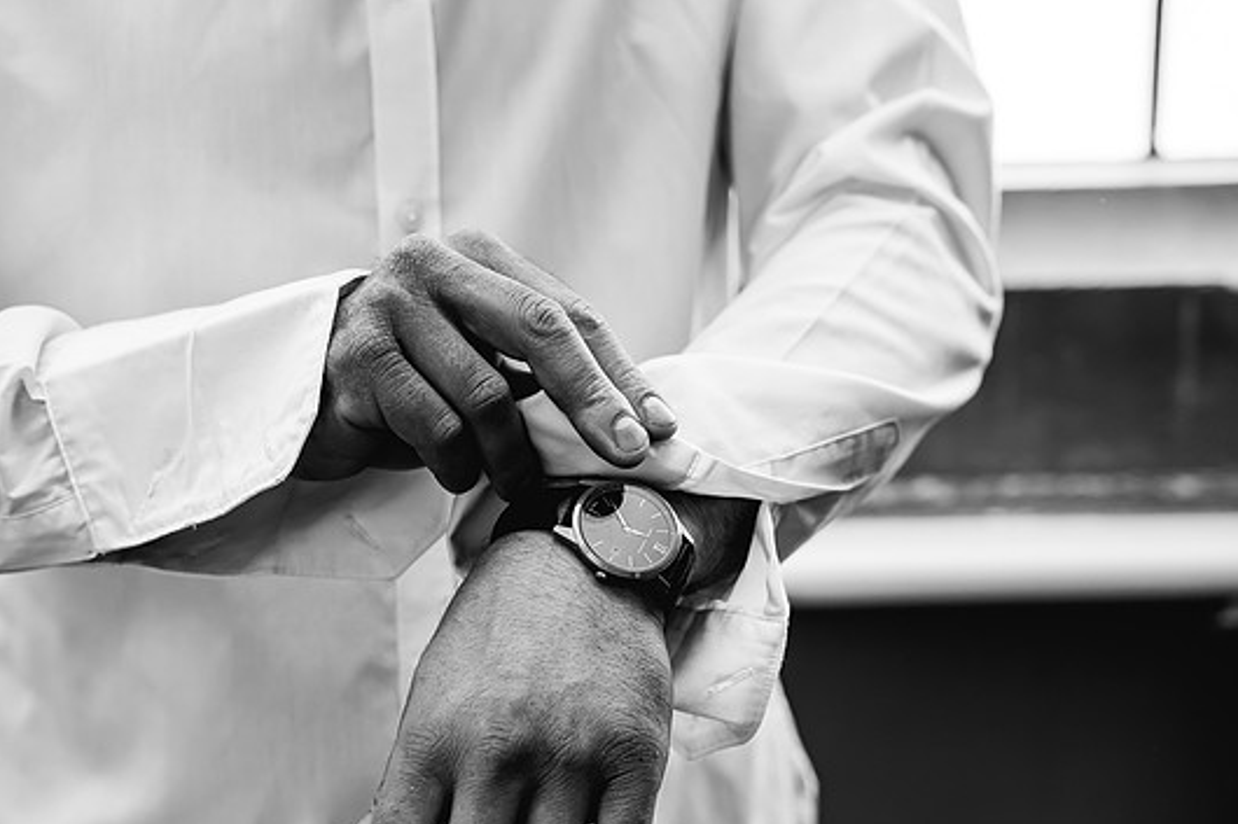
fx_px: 2888
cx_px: 598
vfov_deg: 16.2
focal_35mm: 84
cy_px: 447
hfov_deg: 24.2
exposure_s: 1/160
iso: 640
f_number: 4
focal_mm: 75
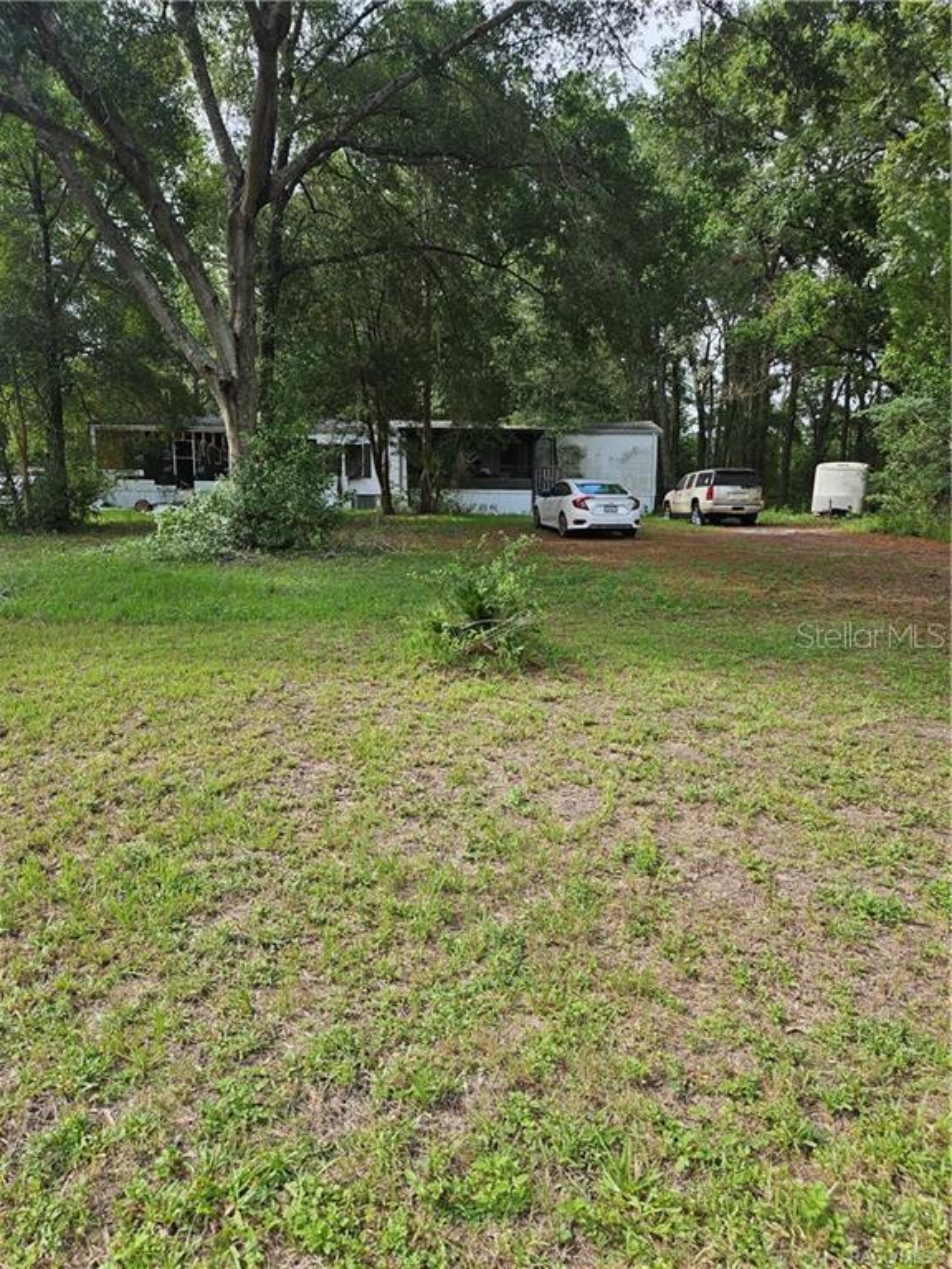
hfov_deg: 58.9
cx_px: 476
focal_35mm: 23
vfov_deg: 73.9
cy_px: 634
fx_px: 843
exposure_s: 1/352
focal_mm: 5.4
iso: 25
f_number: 1.8
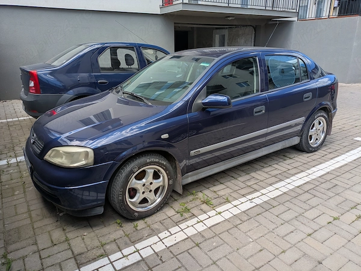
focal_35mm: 25
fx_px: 261
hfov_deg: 69.3
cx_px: 180
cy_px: 136
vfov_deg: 54.9
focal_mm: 5.43
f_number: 1.89
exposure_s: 1/623
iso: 41
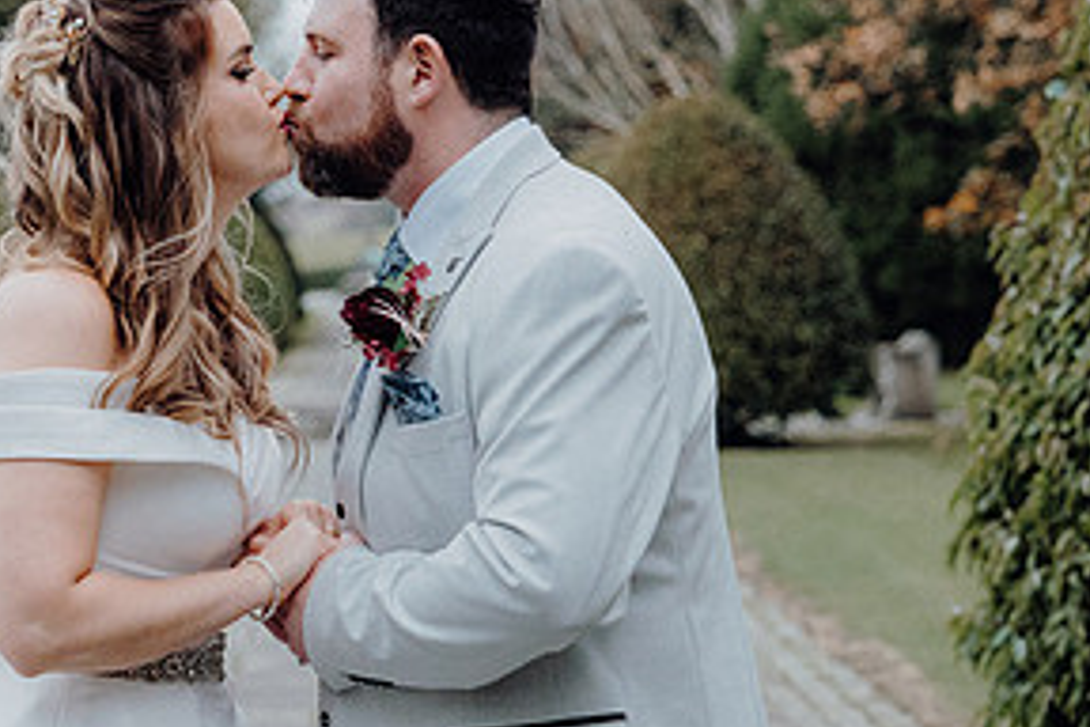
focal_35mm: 129
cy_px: 445
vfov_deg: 10.6
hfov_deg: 15.8
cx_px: 295
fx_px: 3906
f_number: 3.5
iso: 5000
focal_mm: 64
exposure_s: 1/200
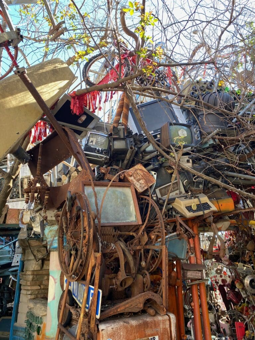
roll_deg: +1.0
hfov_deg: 53.1
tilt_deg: +24.8
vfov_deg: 67.3
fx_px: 255
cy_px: 170
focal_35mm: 26
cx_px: 128
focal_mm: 4.25
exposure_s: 1/121
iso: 50
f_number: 1.8
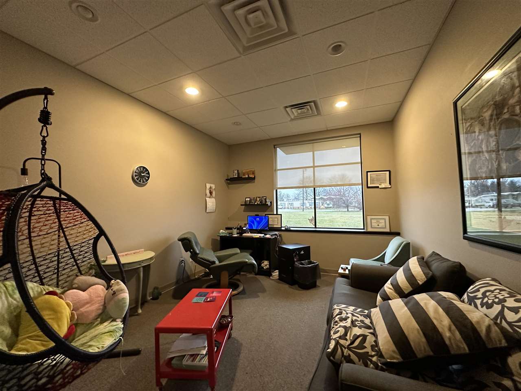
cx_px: 260
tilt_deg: +3.4
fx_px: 211
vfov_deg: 85.7
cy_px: 196
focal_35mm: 14
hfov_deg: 102.1
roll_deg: +1.0
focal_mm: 2.22
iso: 500
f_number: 2.2
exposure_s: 1/60
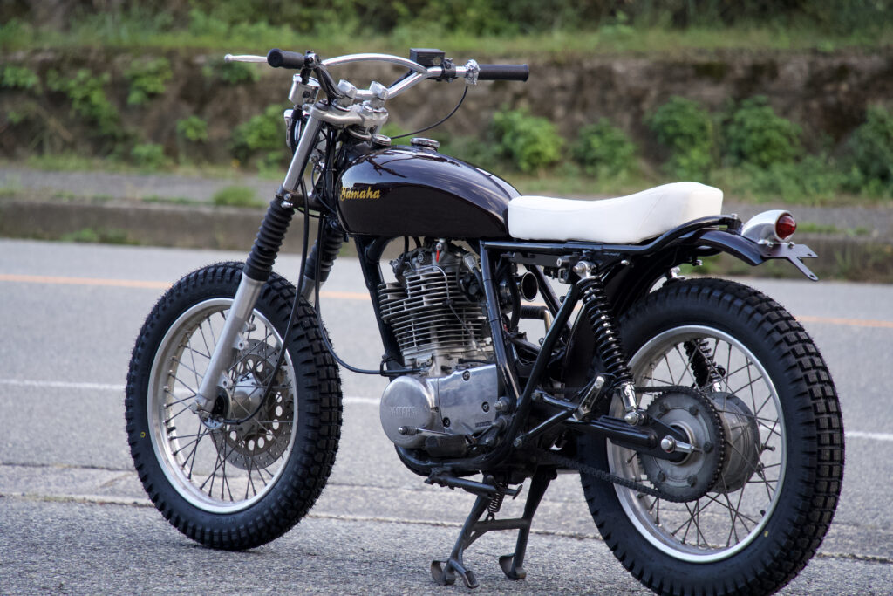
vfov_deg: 6.9
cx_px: 446
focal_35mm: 200
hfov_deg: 10.3
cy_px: 298
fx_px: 4961
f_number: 5.6
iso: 3200
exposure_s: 1/250
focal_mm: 200
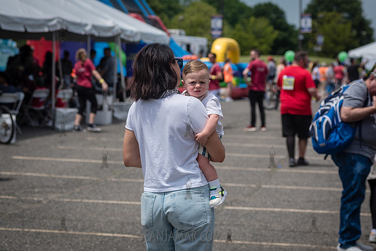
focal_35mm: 127
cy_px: 138
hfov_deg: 16.2
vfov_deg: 10.8
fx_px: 1323
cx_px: 175
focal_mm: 92
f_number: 4.5
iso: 250
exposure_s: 1/4000
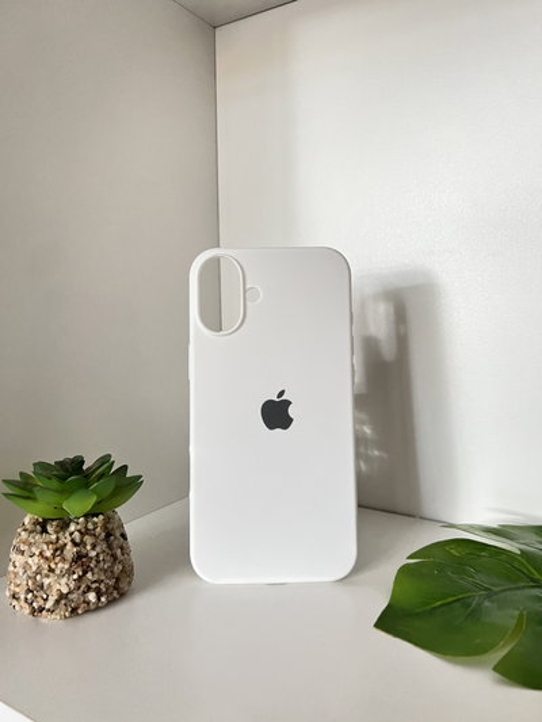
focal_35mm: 26
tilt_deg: -5.8
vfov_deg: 67.3
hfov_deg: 53.1
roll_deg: +2.0
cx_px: 271
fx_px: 543
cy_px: 361
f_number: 1.5
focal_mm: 5.7
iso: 500
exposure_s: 1/60
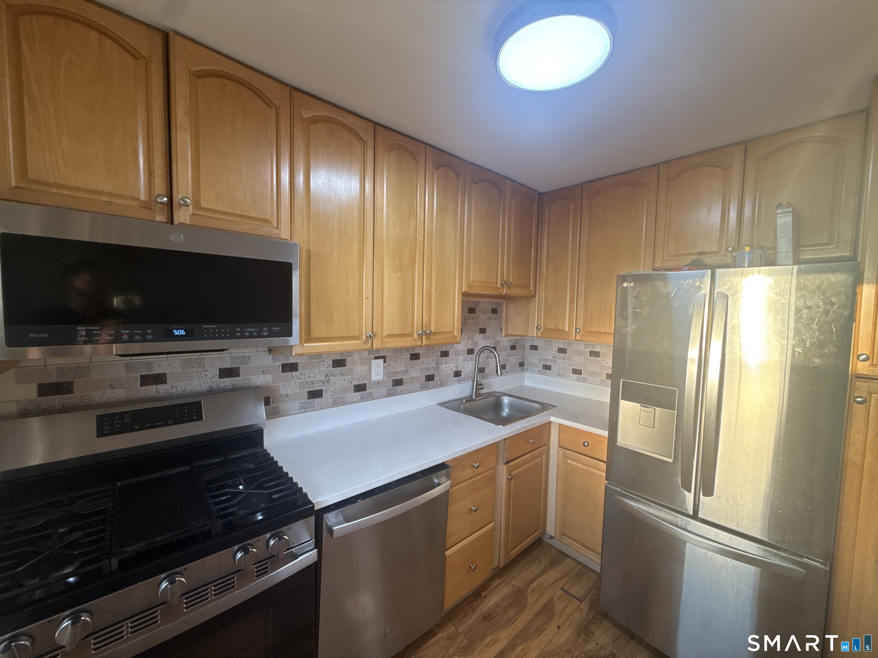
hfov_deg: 102.1
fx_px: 355
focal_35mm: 14
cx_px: 439
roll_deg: -0.8
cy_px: 329
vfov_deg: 85.7
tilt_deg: -3.1
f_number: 2.2
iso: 200
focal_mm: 2.22
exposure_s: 1/120
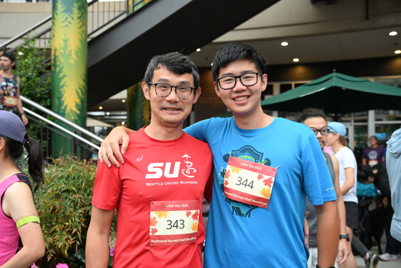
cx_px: 200
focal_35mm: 37
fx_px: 412
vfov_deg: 36.0
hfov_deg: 51.9
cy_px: 134
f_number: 4
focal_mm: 37
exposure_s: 1/320
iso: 2000
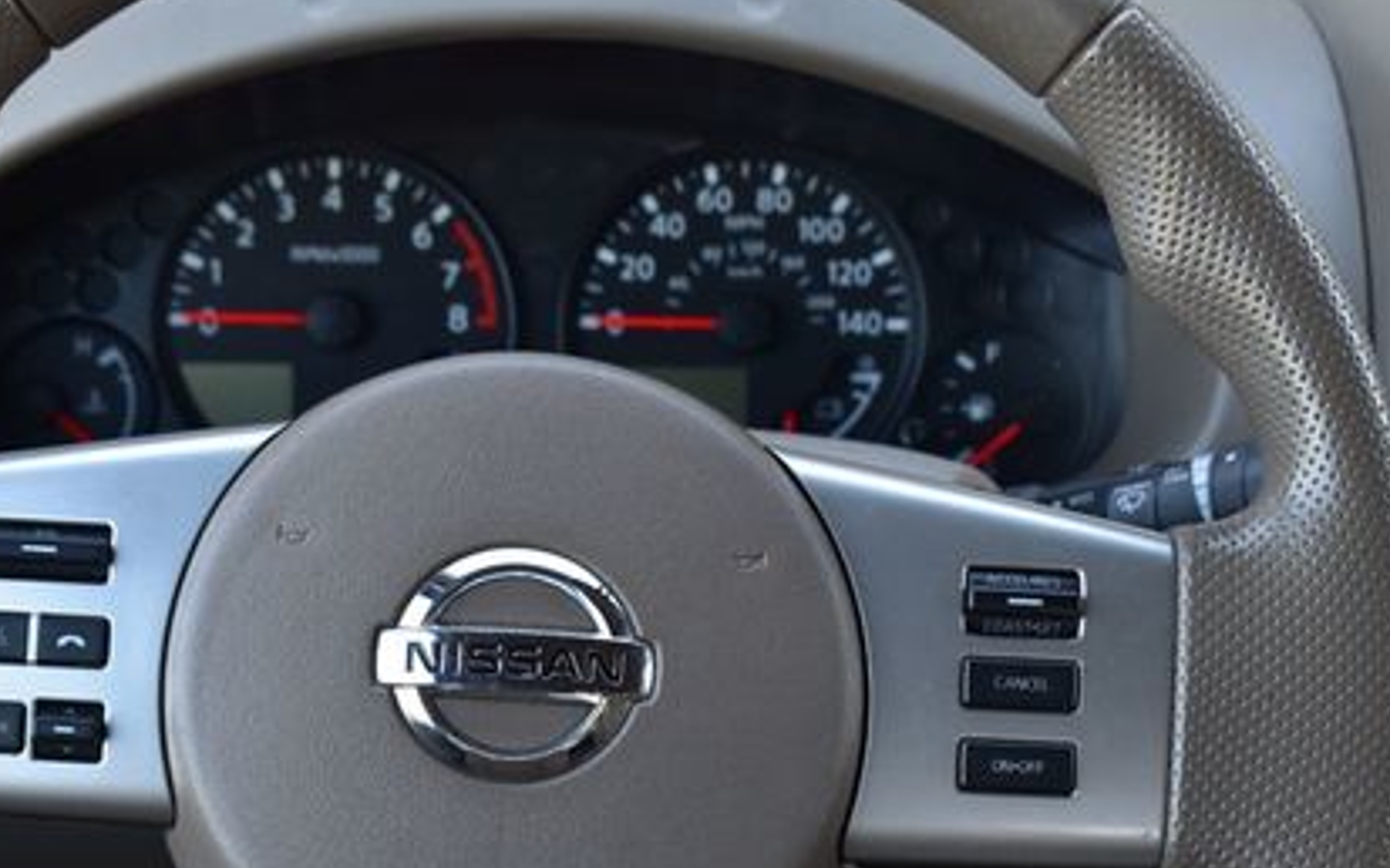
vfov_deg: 14.4
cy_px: 696
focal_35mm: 90
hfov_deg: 23.0
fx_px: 3409
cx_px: 549
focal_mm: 38
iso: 400
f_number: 7.1
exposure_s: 1/30
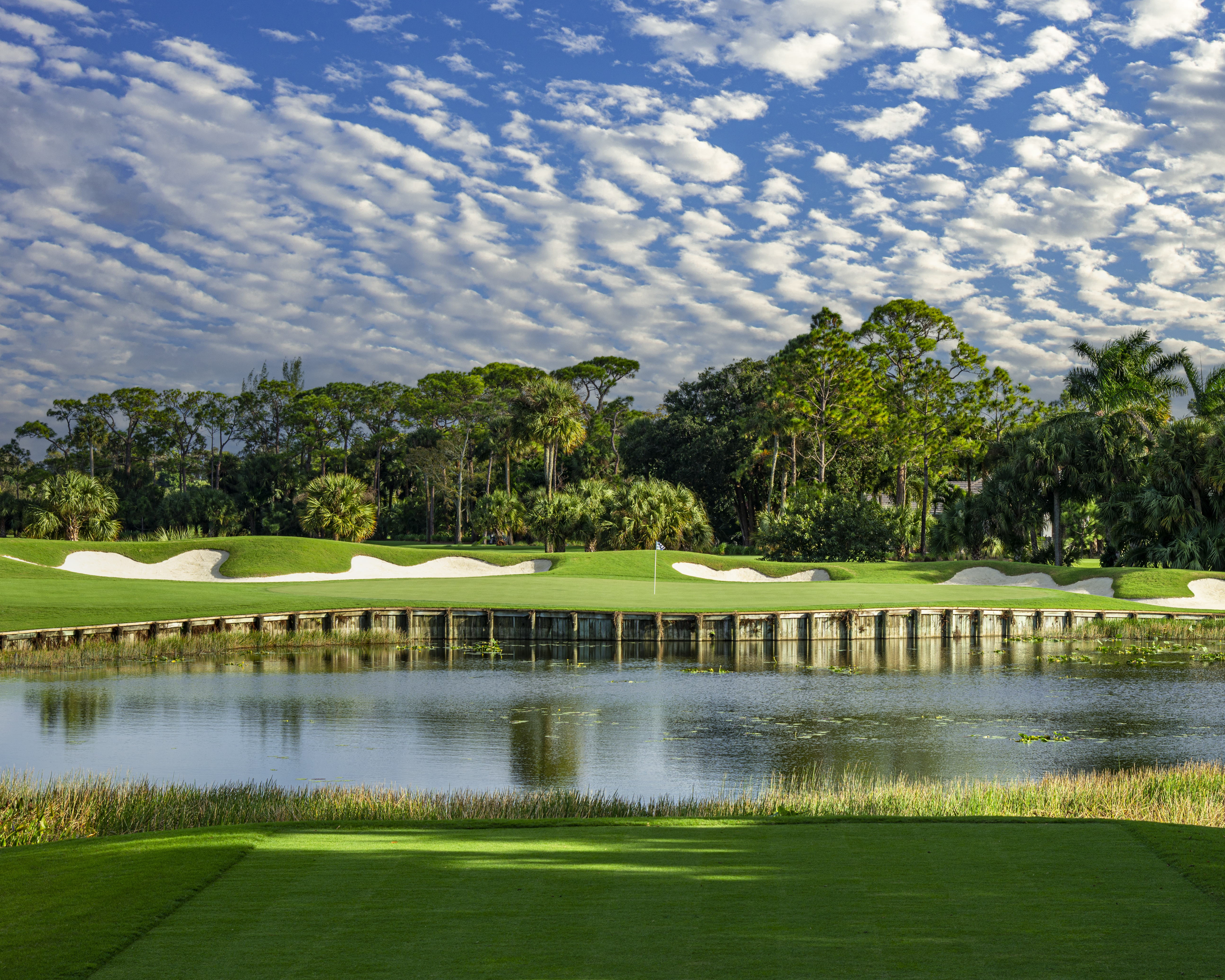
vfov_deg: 18.5
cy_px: 553
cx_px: 698
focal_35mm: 83
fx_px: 3009
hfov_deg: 23.0
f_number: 10
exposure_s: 1/125
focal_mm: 62
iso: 100
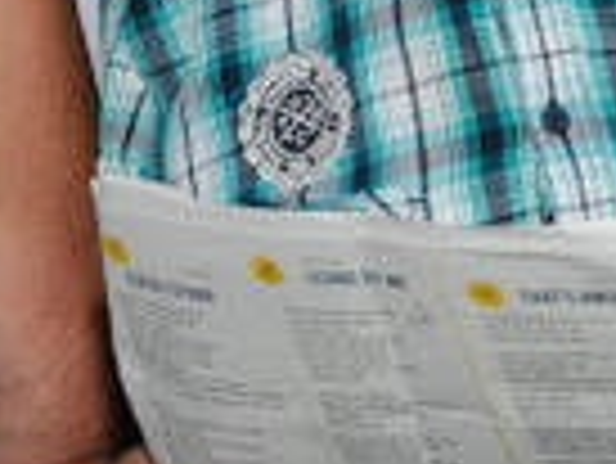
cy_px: -140
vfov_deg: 8.3
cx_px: 103
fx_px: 3153
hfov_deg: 11.1
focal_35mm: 177
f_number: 5.6
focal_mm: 35
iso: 400
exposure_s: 1/60
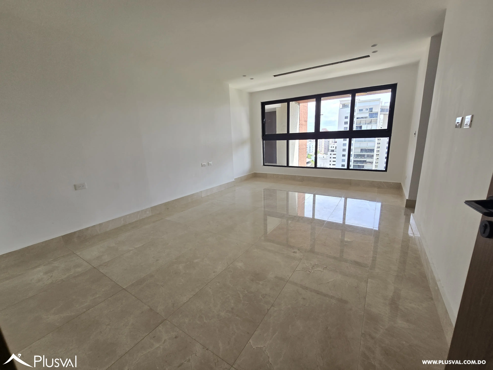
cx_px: 246
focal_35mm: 13
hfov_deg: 106.2
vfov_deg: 89.9
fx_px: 185
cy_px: 185
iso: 50
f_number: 2.2
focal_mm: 2.2
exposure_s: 1/296
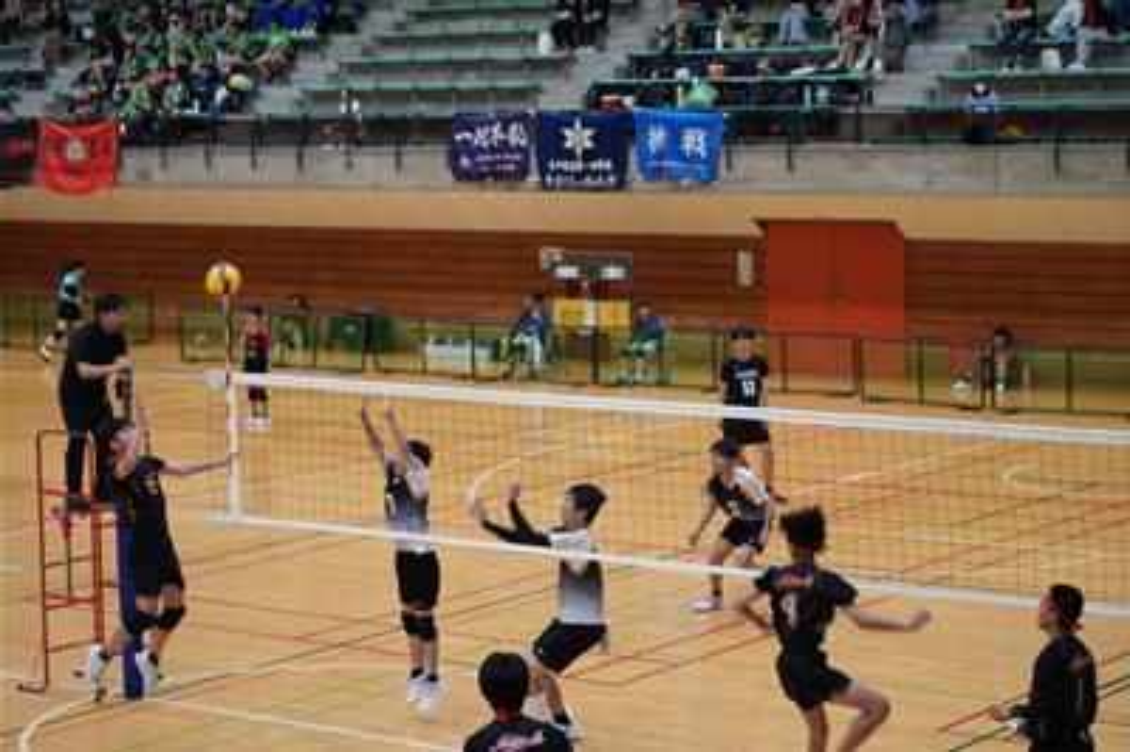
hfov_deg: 24.6
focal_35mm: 82
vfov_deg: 16.5
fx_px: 2587
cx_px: 565
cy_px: 376
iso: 1600
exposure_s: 1/160
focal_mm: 55
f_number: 4.5
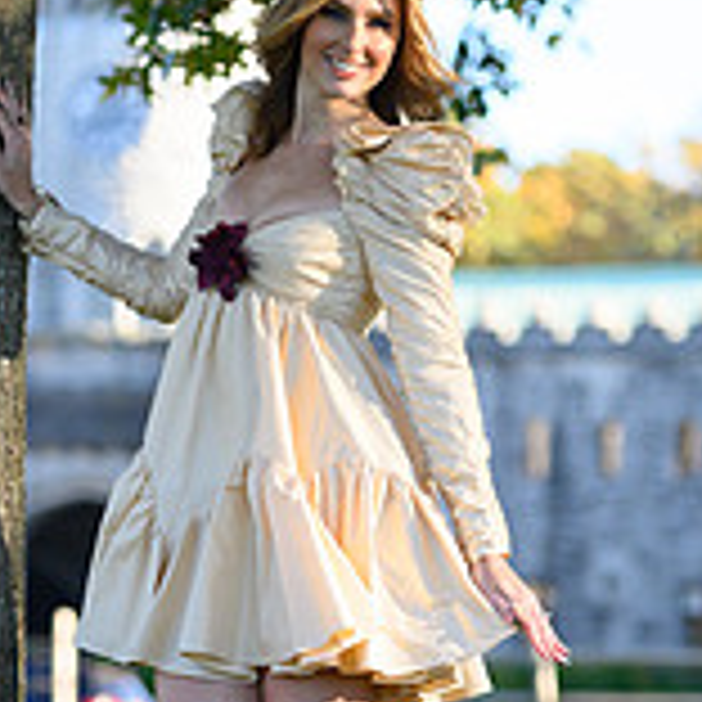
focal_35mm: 240
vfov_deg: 7.3
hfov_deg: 7.3
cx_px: 200
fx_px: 5507
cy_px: 328
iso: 1600
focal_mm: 98
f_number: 3.2
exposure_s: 1/4000
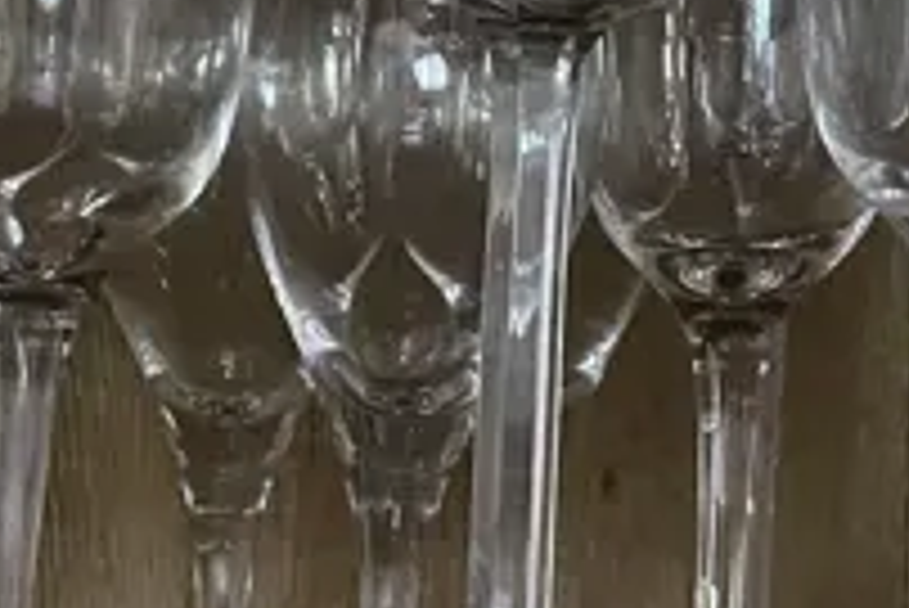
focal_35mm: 107
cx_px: 981
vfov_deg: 12.8
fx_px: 2704
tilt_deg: +5.4
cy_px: 198
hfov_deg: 18.4
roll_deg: -1.6
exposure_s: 1/30
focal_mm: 4.2
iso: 800
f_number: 1.6
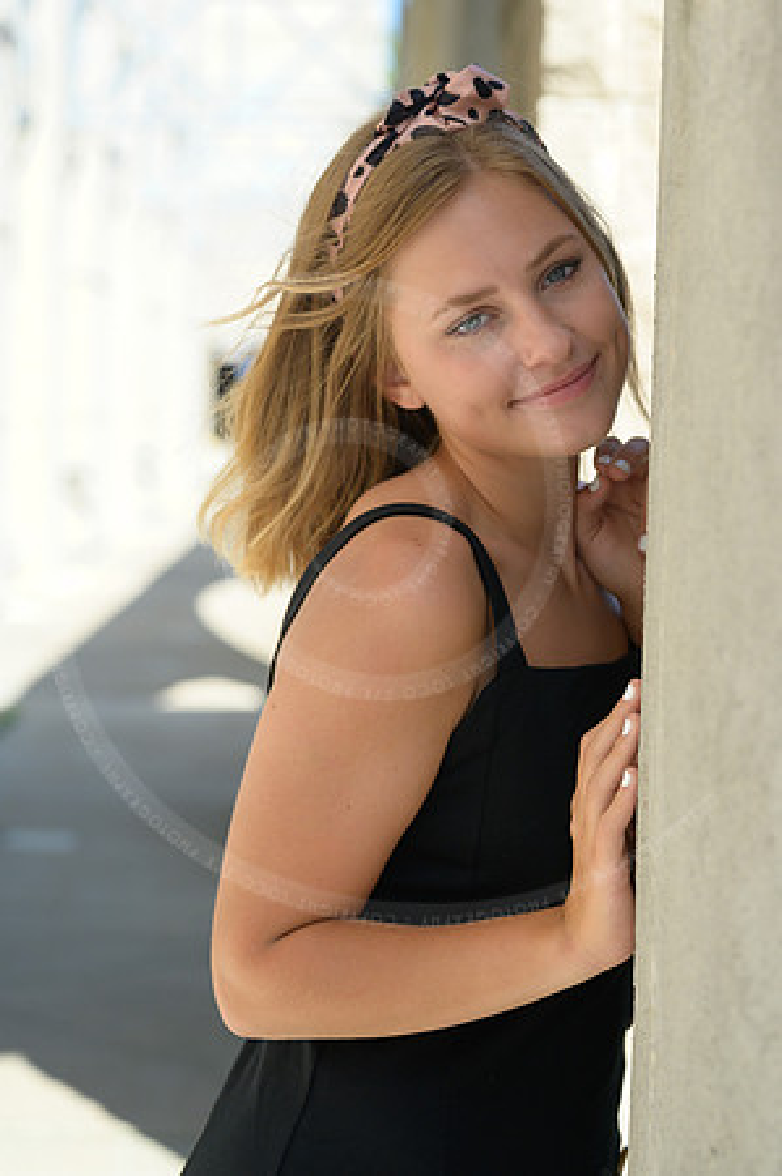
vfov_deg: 23.9
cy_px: 588
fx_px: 2776
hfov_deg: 16.0
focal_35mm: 85
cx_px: 391
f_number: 4.5
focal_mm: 85
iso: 800
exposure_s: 1/1600
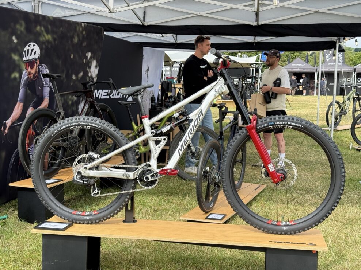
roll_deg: -1.7
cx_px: 180
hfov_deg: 39.7
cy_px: 135
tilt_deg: -5.1
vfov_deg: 30.3
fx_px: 501
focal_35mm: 48
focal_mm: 6.76
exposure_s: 1/2033
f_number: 1.78
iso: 80
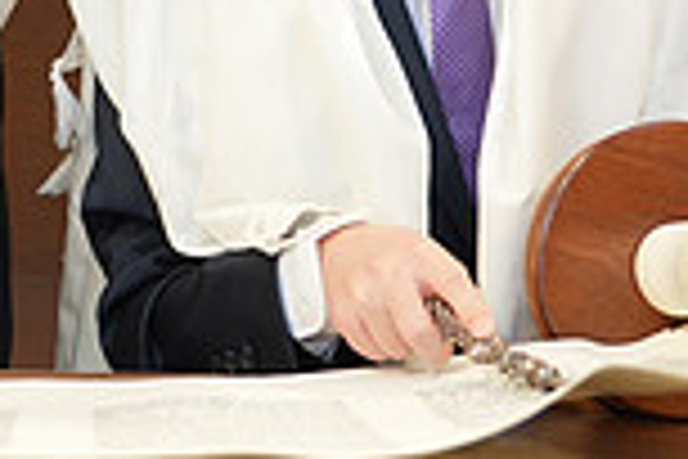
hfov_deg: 12.8
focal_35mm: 159
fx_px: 3038
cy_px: -236
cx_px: 99
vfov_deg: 8.4
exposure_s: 1/80
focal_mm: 42
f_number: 4
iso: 640
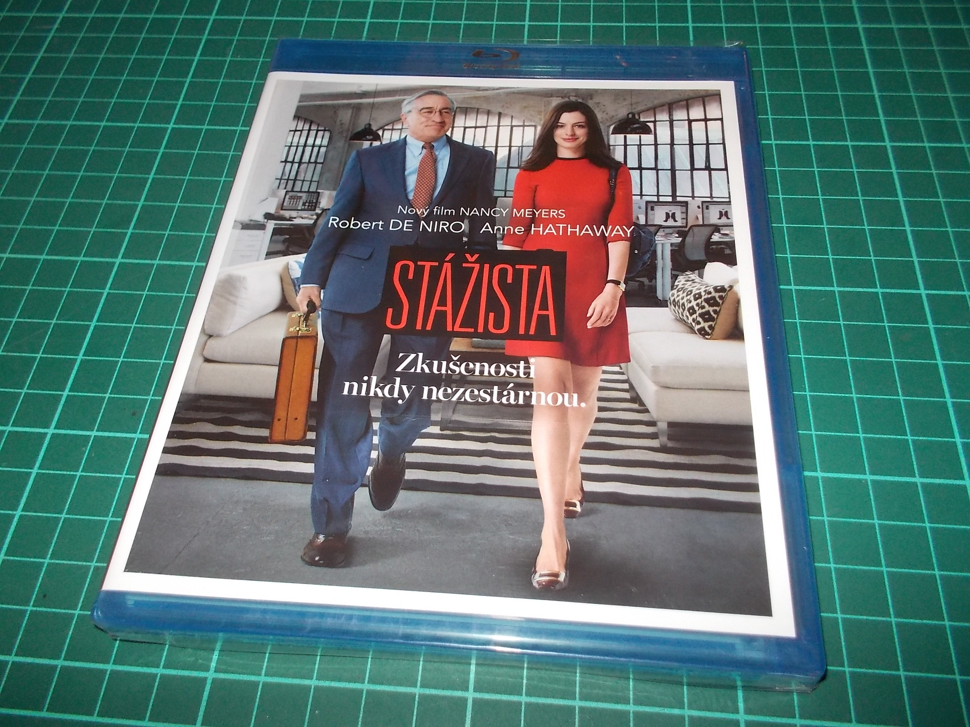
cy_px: 364
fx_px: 813
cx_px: 485
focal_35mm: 29
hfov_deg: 61.7
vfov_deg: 48.2
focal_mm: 4.1
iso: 200
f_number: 3.3
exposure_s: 1/30
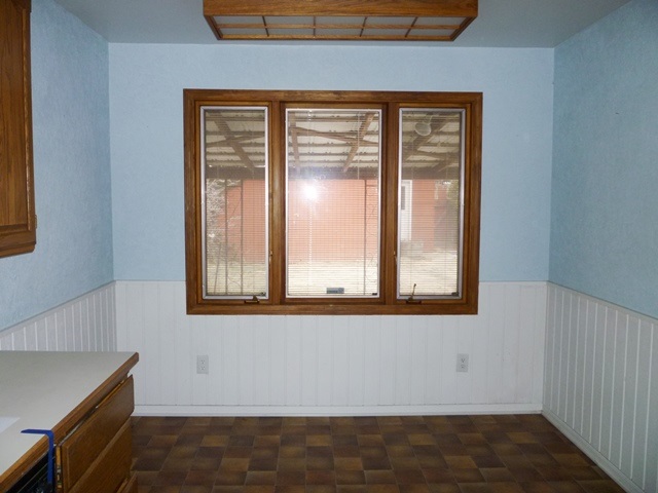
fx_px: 551
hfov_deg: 61.7
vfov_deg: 48.2
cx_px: 329
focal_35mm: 29
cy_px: 246
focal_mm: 5.2
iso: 125
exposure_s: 1/8
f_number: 3.3
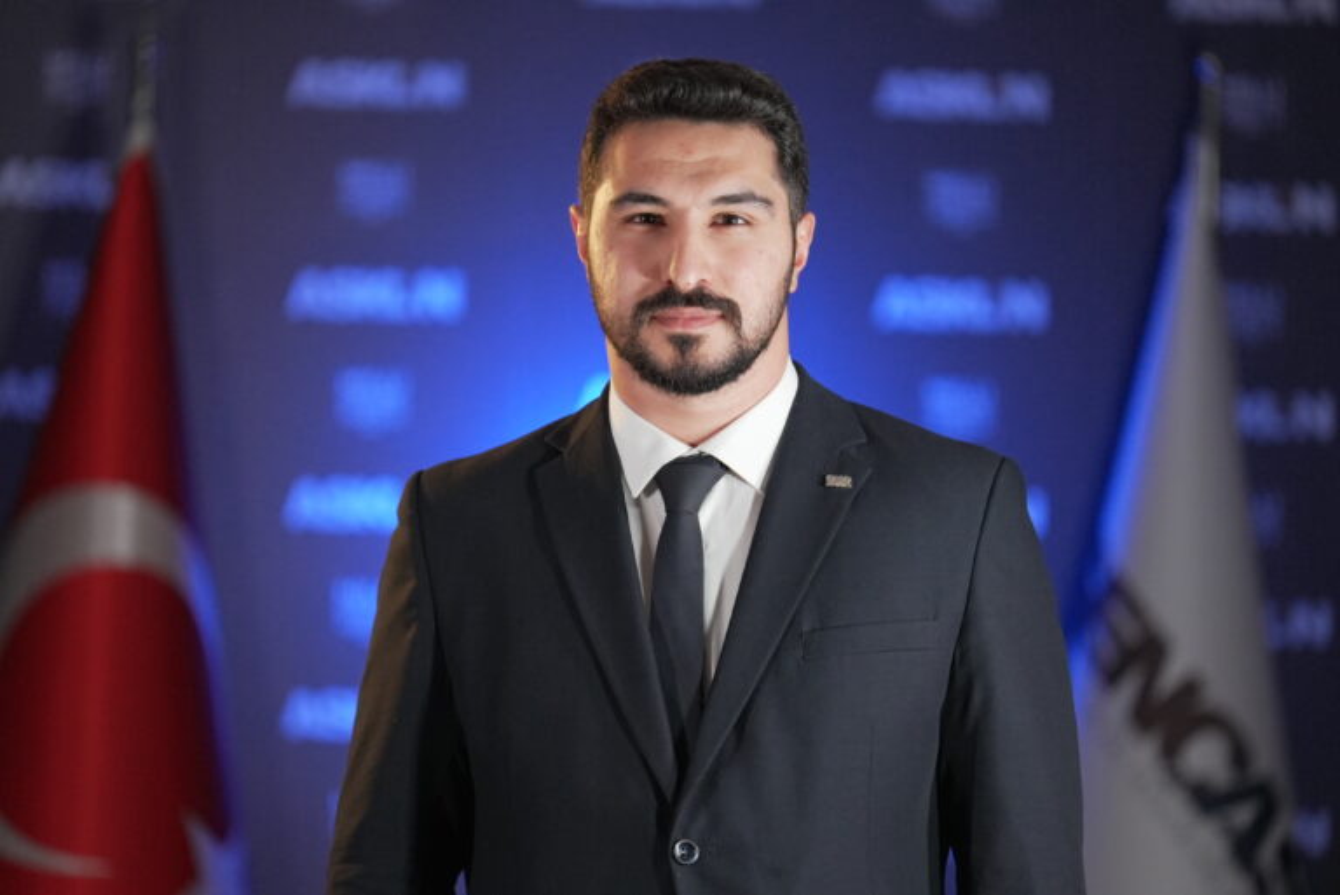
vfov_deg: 6.9
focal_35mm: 200
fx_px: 7448
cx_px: 670
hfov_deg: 10.3
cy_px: 448
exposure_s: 1/500
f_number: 2.8
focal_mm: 200
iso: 5000
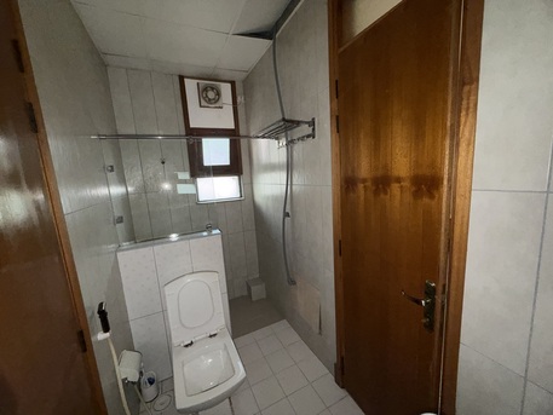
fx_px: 224
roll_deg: +4.4
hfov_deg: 102.0
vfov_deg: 85.7
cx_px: 276
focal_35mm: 14
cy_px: 208
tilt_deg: -8.9
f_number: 2.2
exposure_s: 1/40
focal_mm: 2.22
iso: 250
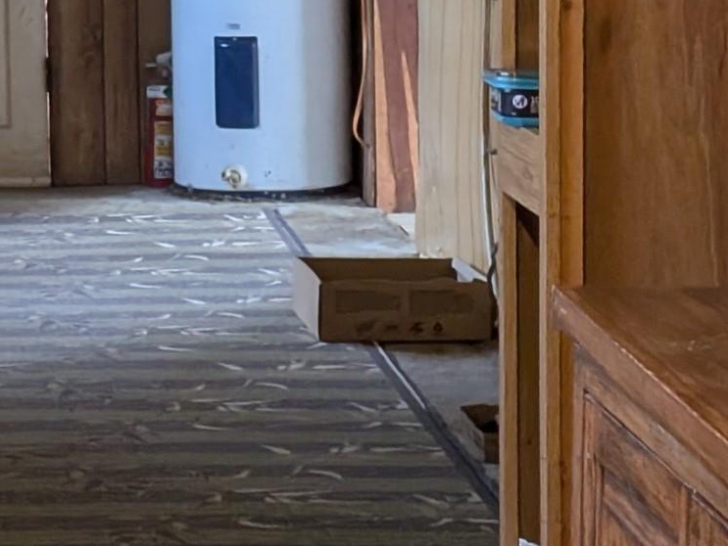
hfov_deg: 14.2
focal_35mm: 135
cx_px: -111
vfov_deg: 11.0
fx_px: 2841
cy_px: 115
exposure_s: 1/30
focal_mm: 4.53
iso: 106
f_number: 1.7
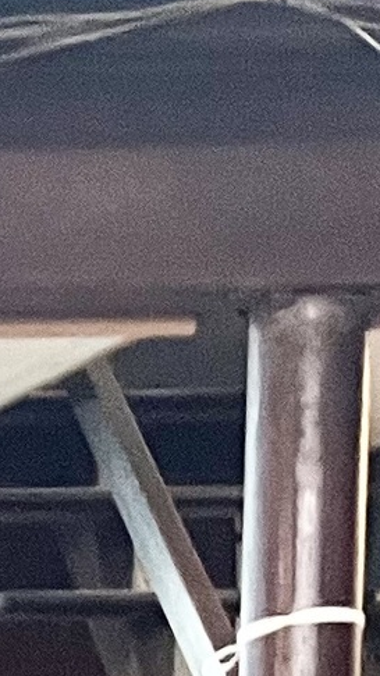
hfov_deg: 6.1
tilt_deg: -8.4
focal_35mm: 179
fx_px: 3210
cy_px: 1292
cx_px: -908
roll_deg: +0.4
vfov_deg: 11.1
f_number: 1.5
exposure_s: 1/60
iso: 200
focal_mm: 5.7
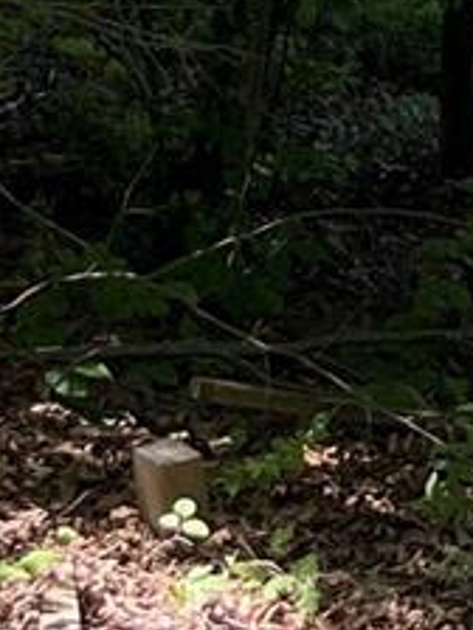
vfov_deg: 10.3
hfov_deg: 7.4
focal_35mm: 178
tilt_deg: -8.8
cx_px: 1413
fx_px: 3243
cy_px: -627
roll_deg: +1.3
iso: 50
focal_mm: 5.1
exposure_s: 1/401
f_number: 1.6
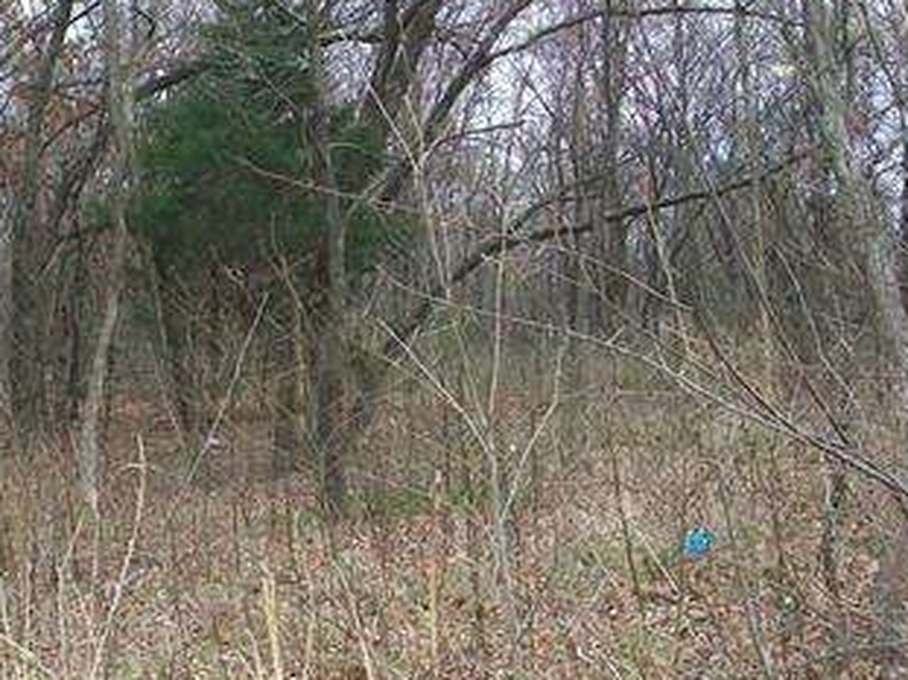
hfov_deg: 27.6
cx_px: 295
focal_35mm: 70
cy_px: 336
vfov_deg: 21.0
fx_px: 1835
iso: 80
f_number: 2.8
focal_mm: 5.7
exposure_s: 1/400
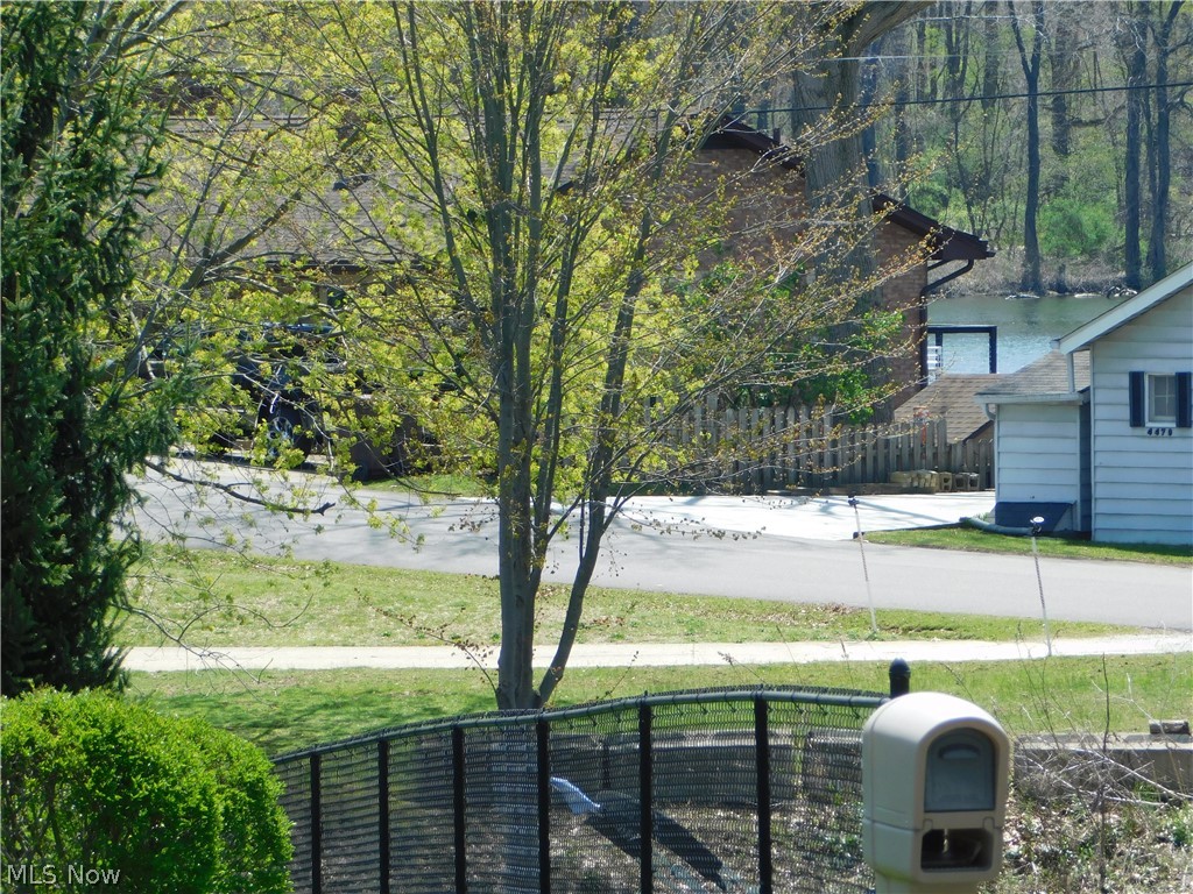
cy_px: 447
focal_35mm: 294
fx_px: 10132
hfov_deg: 6.7
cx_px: 596
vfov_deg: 5.1
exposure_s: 1/200
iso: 125
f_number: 5.7
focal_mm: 52.2
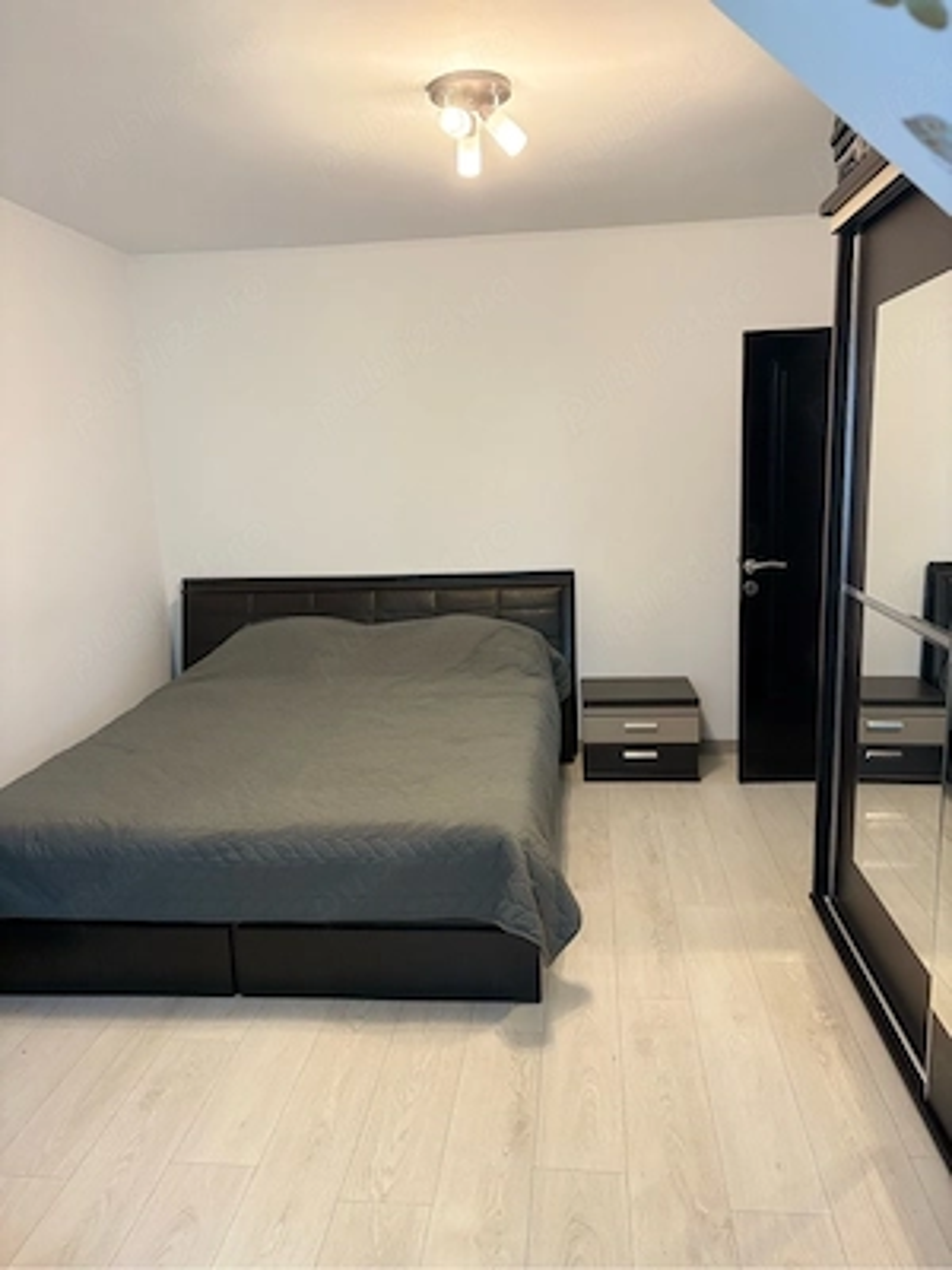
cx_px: 476
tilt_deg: -10.3
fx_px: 953
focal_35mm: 26
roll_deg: +2.4
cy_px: 635
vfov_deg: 67.3
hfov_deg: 53.1
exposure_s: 1/60
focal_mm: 5.96
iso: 250
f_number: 1.6
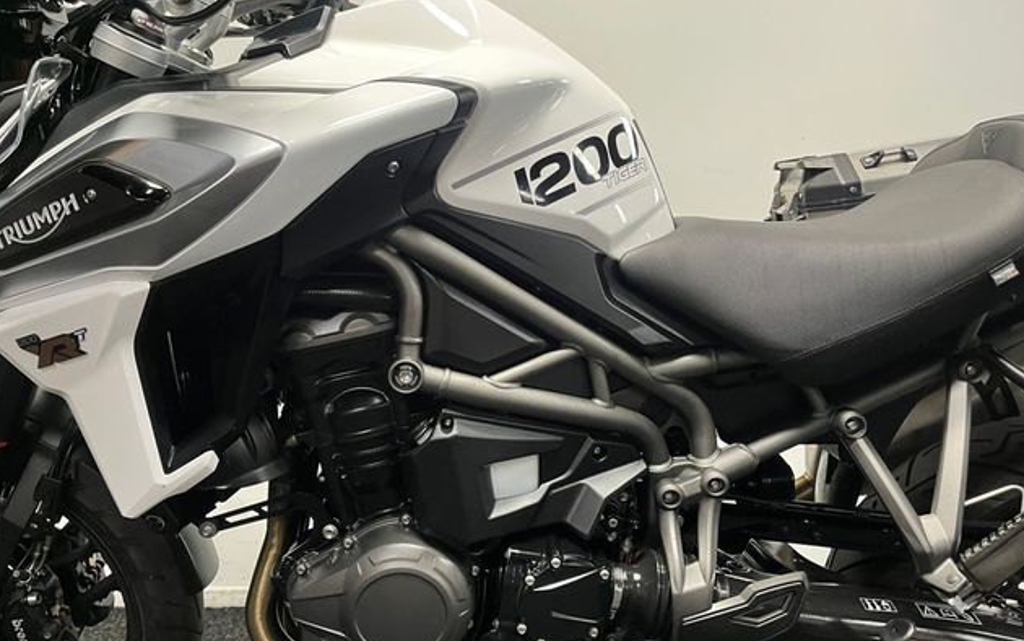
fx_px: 782
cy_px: 348
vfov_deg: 44.5
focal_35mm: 28
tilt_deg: -5.6
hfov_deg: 66.5
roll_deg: -1.3
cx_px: 514
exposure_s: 1/50
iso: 200
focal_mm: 5.1
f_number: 1.6
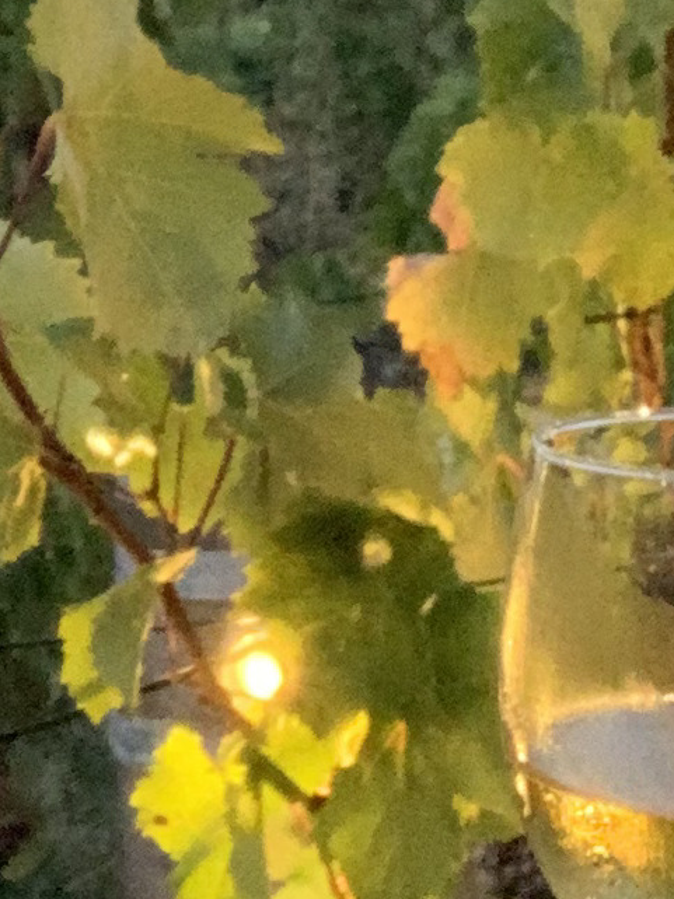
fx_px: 4001
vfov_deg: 12.6
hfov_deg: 9.4
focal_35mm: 154
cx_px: -262
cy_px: -64
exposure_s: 1/25
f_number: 2.2
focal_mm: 2.87
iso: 400
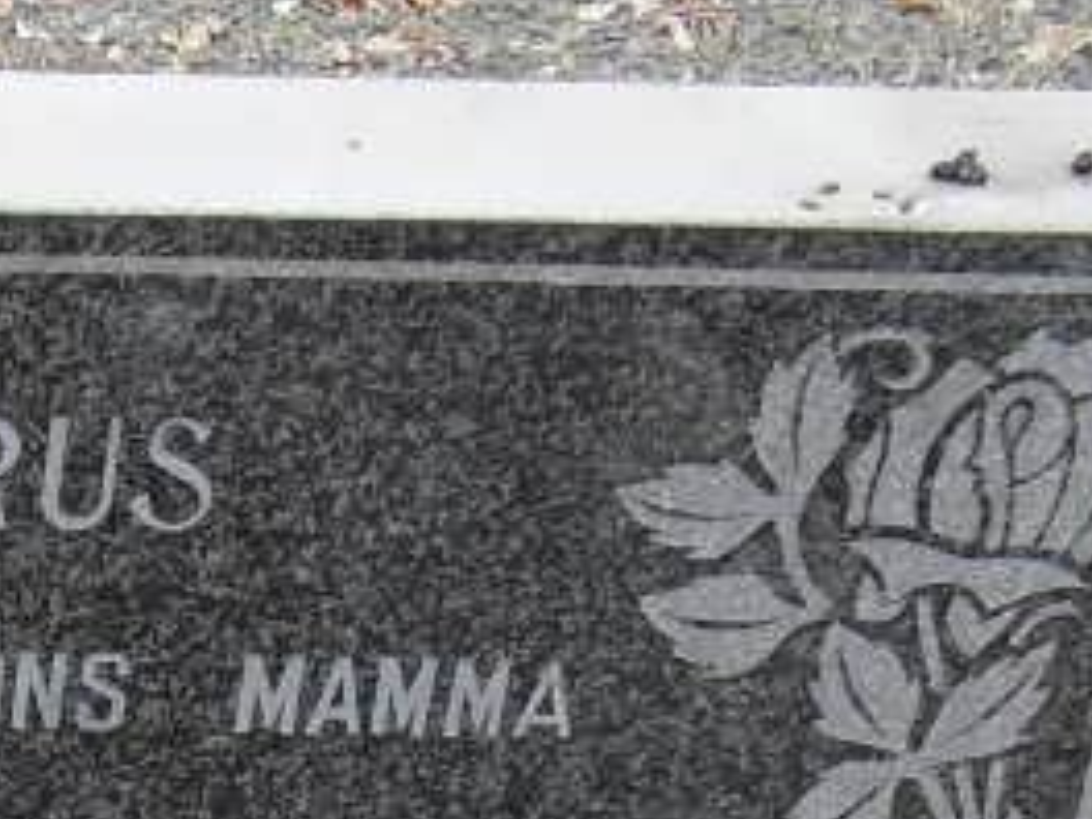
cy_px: 1621
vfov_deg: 8.8
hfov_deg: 11.3
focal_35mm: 159
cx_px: -1013
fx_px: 5016
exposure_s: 1/180
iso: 100
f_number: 3.2
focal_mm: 6.3
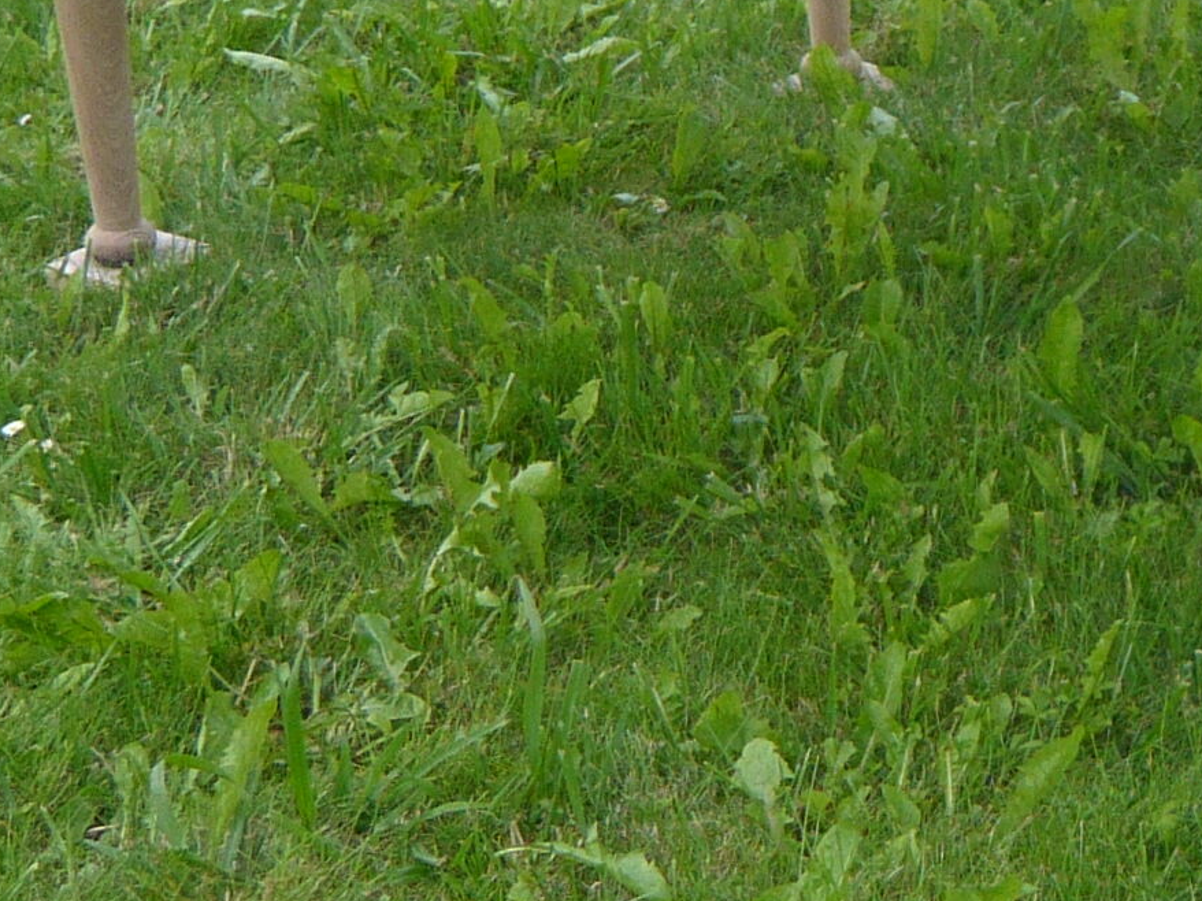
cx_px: 1505
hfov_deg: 18.8
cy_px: 193
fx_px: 3402
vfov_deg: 15.0
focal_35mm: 98
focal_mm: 4.6
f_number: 2.8
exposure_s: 1/500
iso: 100
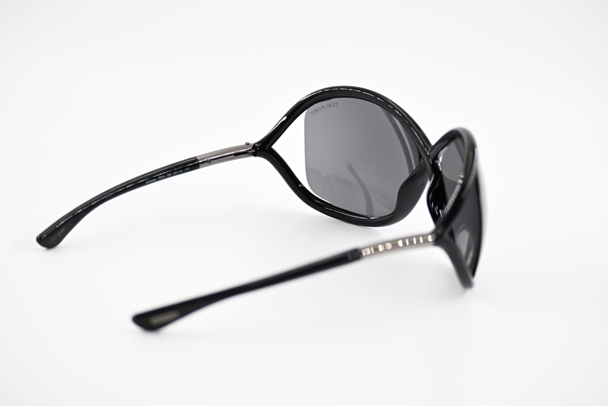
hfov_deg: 20.9
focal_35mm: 98
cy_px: 203
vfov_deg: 14.0
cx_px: 304
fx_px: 1647
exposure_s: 1/640
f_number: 4.8
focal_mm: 65
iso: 800
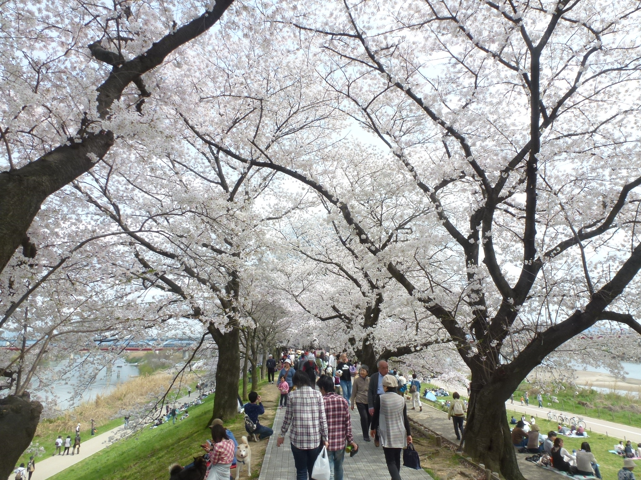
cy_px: 240
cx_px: 320
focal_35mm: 24
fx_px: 444
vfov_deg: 56.8
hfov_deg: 71.6
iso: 100
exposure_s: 1/320
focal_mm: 4.3
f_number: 4
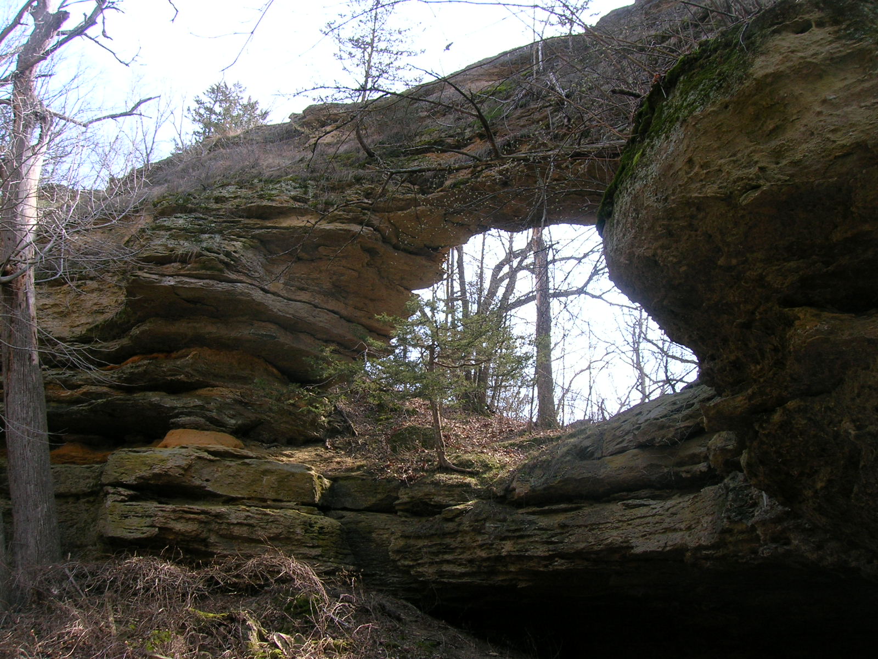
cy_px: 330
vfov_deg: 41.8
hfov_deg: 54.0
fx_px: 862
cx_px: 439
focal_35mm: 34
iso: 50
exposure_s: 1/68
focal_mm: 5.7
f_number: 4.9
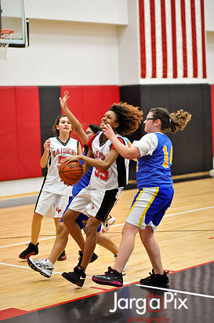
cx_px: 98
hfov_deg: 14.7
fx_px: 831
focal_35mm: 93
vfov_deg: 21.9
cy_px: 157
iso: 2000
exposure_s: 1/500
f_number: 2
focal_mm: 85
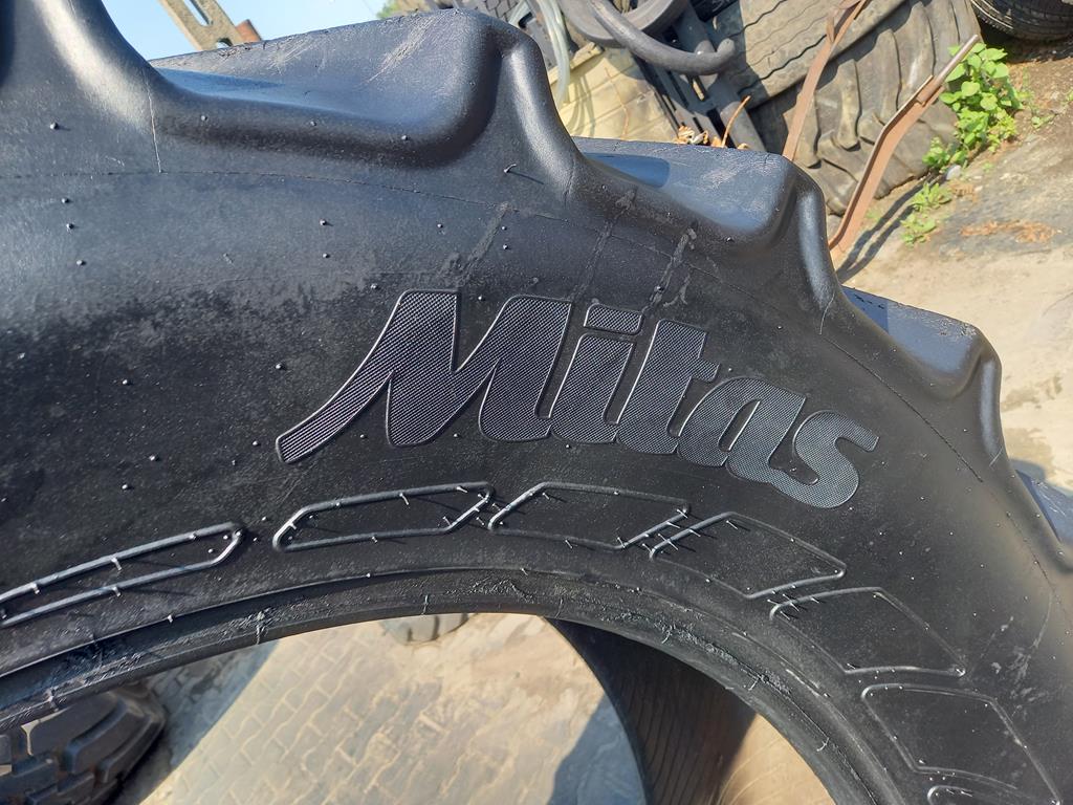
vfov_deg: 54.9
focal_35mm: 25
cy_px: 402
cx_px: 536
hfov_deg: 69.4
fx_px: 775
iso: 50
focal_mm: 4.65
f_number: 1.8
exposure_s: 1/151
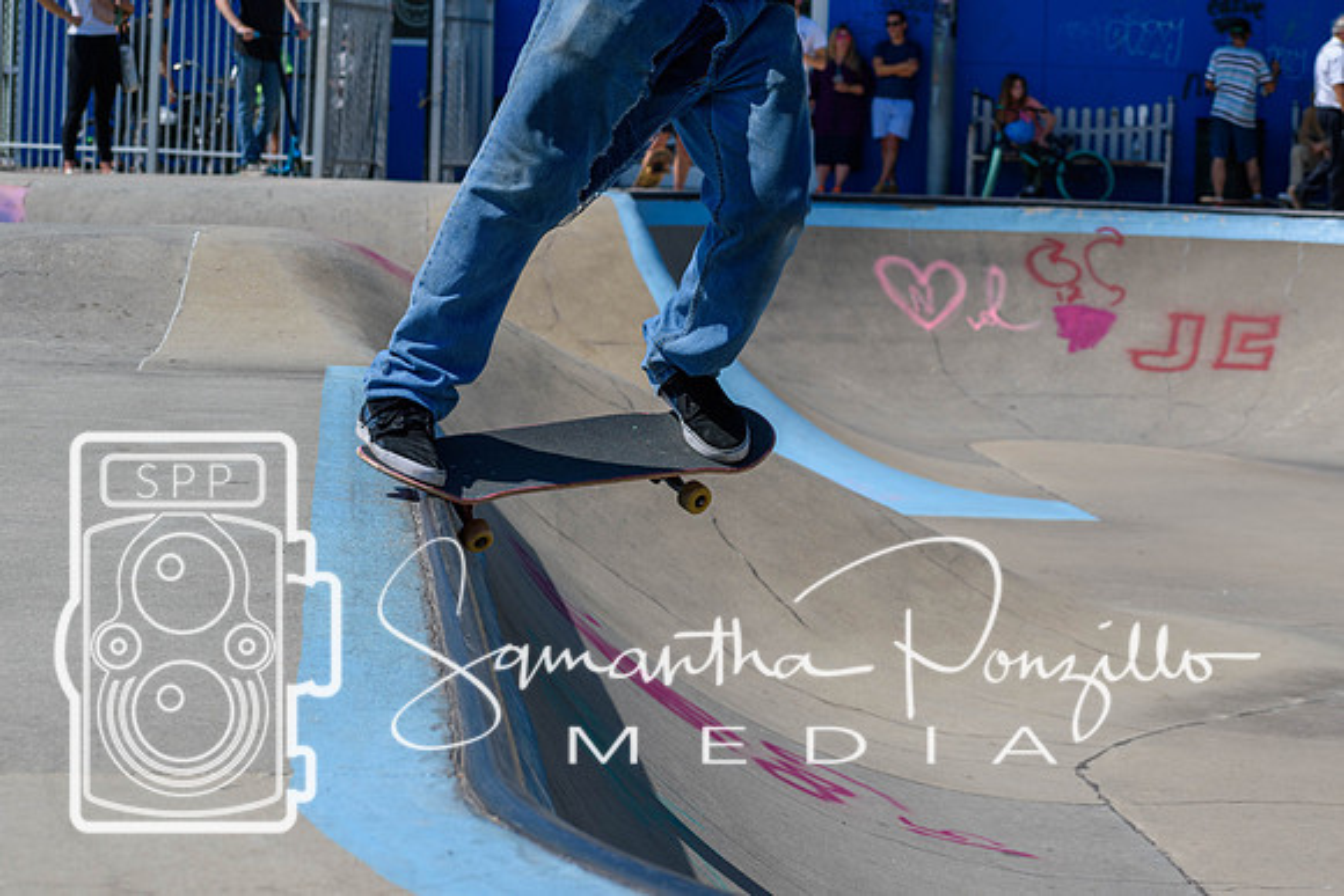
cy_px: 448
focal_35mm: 123
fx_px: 4593
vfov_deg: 11.2
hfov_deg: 16.6
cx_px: 672
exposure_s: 1/1000
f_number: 8
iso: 200
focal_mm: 82
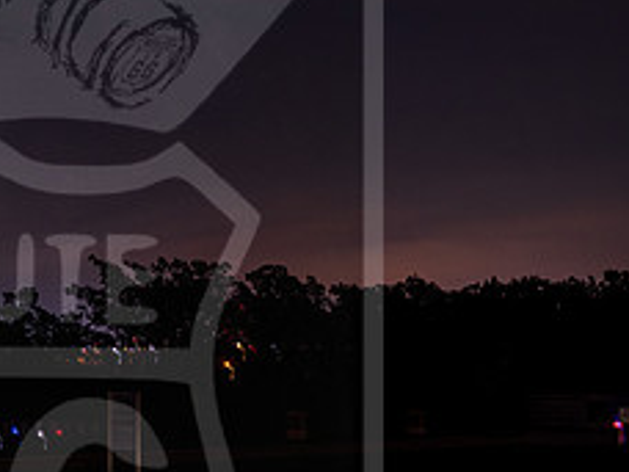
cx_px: -149
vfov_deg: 10.1
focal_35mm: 147
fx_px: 2671
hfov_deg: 13.0
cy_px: 346
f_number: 5.6
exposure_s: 15
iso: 800
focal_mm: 60
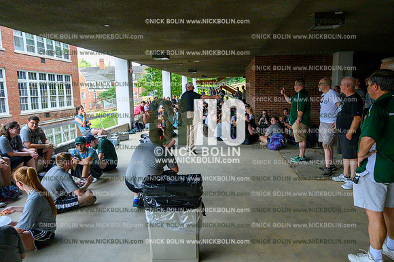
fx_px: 295
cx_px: 197
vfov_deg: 47.9
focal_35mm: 27
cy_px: 131
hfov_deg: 67.4
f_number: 5.6
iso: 6400
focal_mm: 27
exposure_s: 1/1250
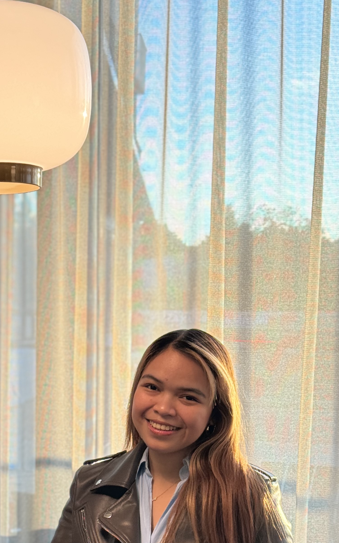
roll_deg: -0.6
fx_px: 1257
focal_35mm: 85
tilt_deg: -5.8
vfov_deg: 24.0
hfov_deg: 15.3
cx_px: 63
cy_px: 434
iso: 64
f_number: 1.78
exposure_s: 1/121
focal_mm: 6.76
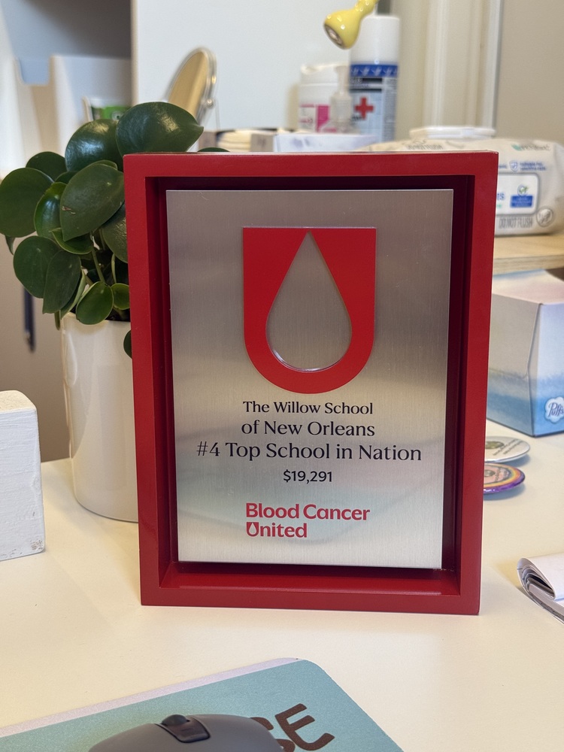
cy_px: 376
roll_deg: -0.8
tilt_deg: -15.2
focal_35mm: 48
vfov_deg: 39.7
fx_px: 1043
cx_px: 282
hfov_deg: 30.3
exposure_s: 1/60
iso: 125
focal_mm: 6.76
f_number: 1.78
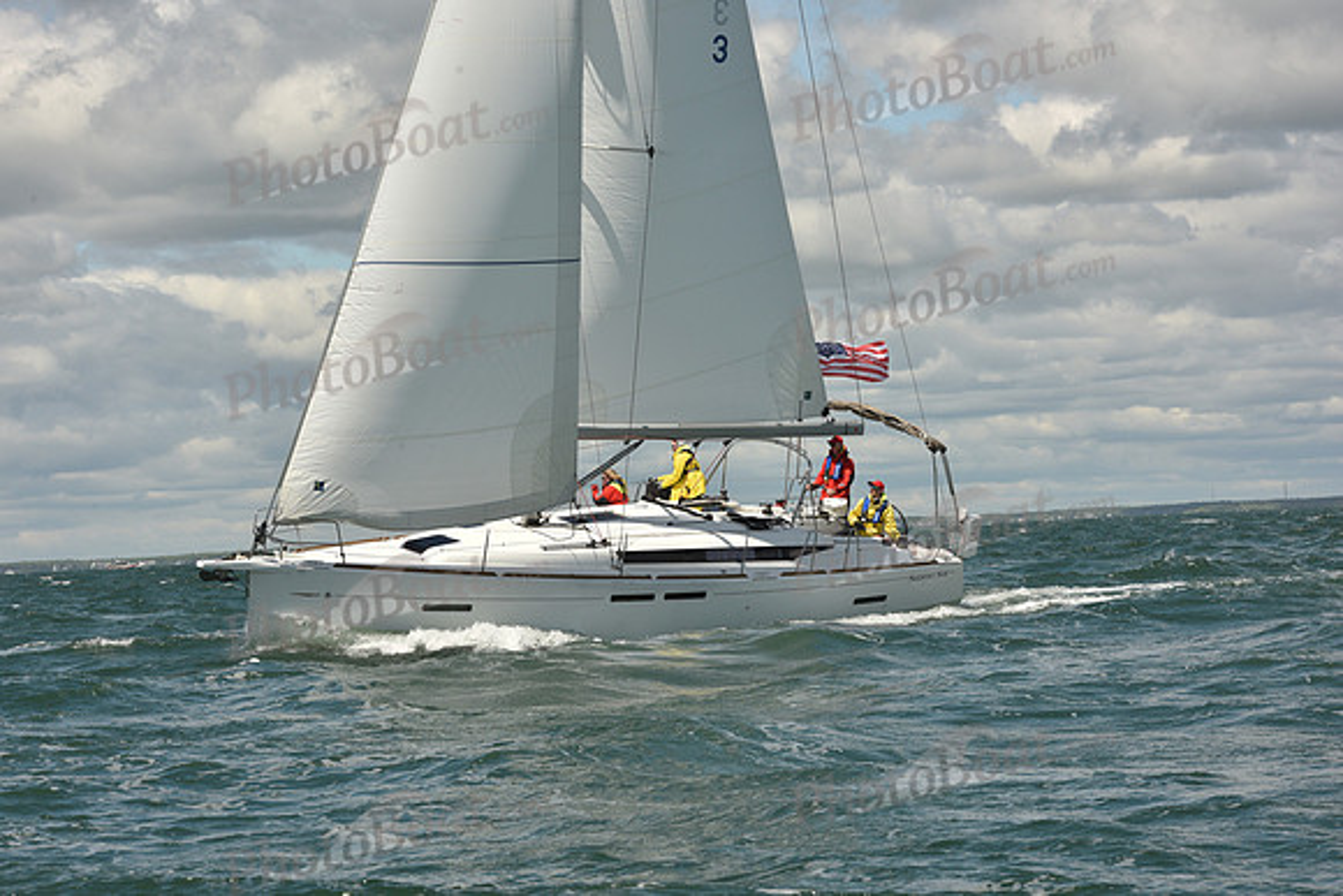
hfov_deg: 18.3
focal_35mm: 112
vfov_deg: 12.2
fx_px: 4179
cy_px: 448
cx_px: 672
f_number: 13
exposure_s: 1/800
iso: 320
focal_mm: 112
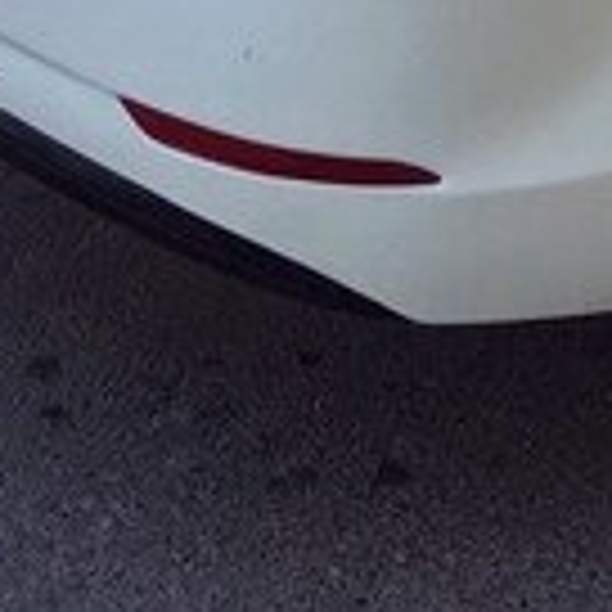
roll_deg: -6.2
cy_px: -482
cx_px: 990
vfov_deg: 12.8
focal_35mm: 124
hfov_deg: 13.1
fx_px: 2480
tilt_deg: -20.1
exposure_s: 1/109
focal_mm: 4.15
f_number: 2.2
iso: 25
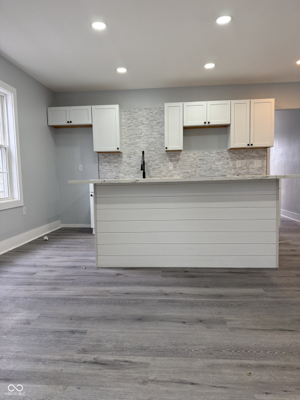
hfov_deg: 56.8
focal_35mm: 24
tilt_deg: -5.5
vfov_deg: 71.6
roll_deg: +1.1
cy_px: 200
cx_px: 150
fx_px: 277
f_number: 1.78
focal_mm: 6.76
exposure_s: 1/241
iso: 160
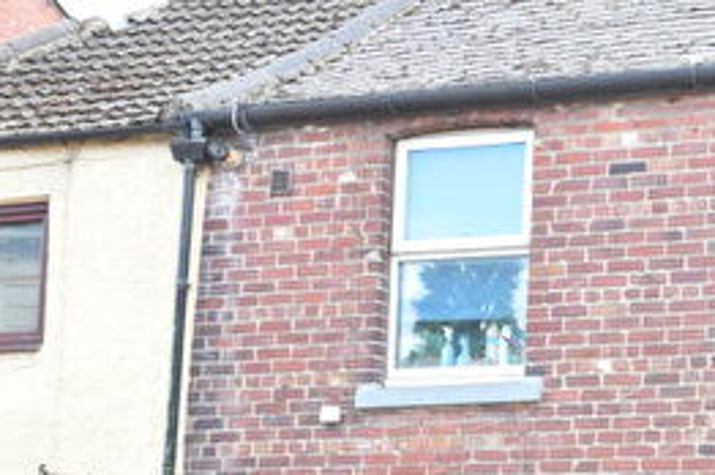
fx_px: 1832
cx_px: 821
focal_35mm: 92
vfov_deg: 14.4
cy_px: 550
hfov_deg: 20.8
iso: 800
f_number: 11
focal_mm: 23
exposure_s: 1/100
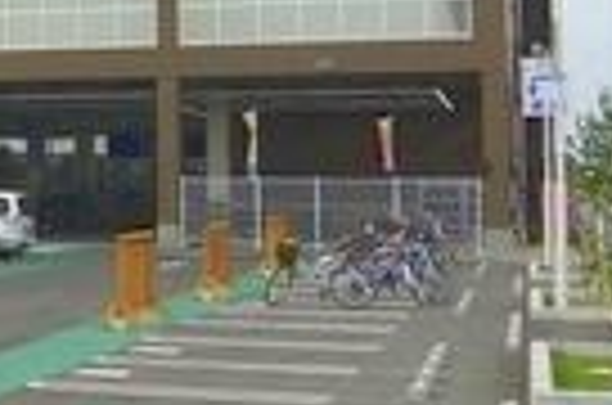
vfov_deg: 10.5
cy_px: 76
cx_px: -432
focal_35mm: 129
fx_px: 2188
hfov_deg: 14.3
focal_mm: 7.5
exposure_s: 1/640
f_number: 4
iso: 80
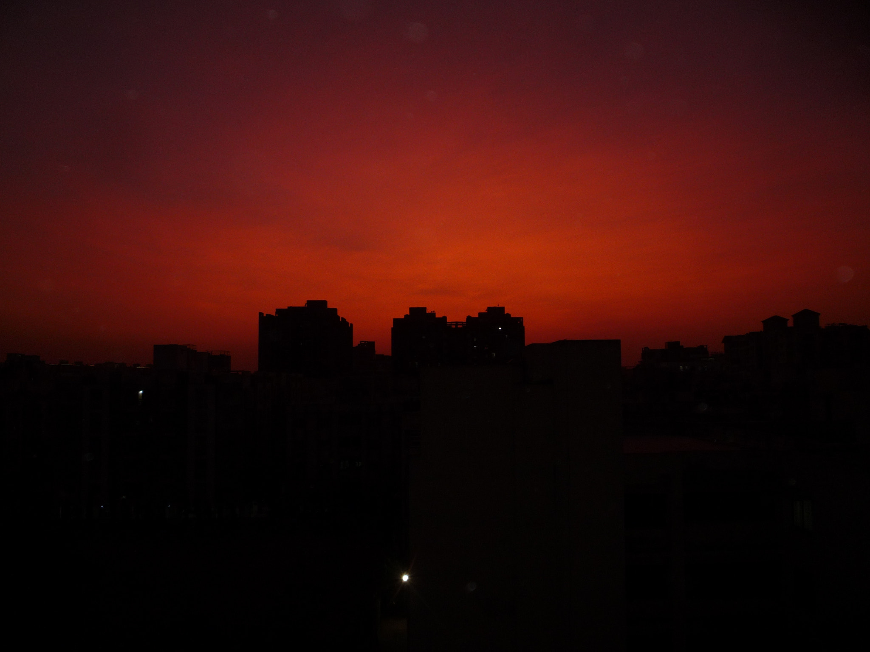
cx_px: 435
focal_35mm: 30
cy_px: 326
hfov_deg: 60.0
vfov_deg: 46.8
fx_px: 754
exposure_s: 1/50
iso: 100
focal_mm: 5.2
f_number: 3.3
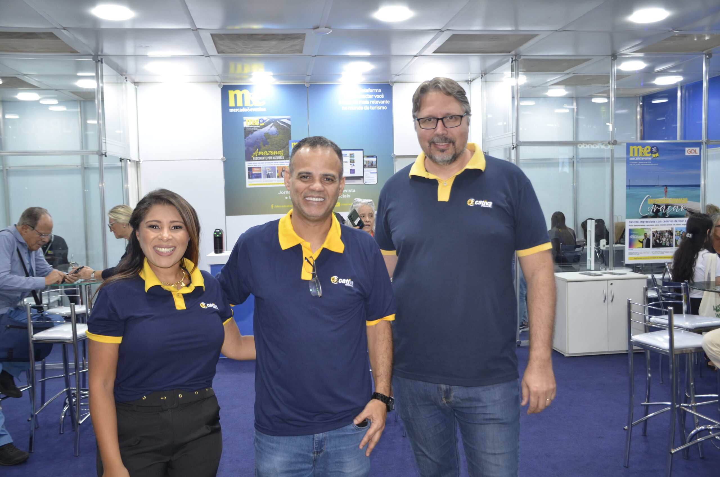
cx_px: 360
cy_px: 238
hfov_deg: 57.3
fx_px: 659
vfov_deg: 39.8
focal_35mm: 33
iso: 400
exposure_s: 1/60
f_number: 3.5
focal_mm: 22
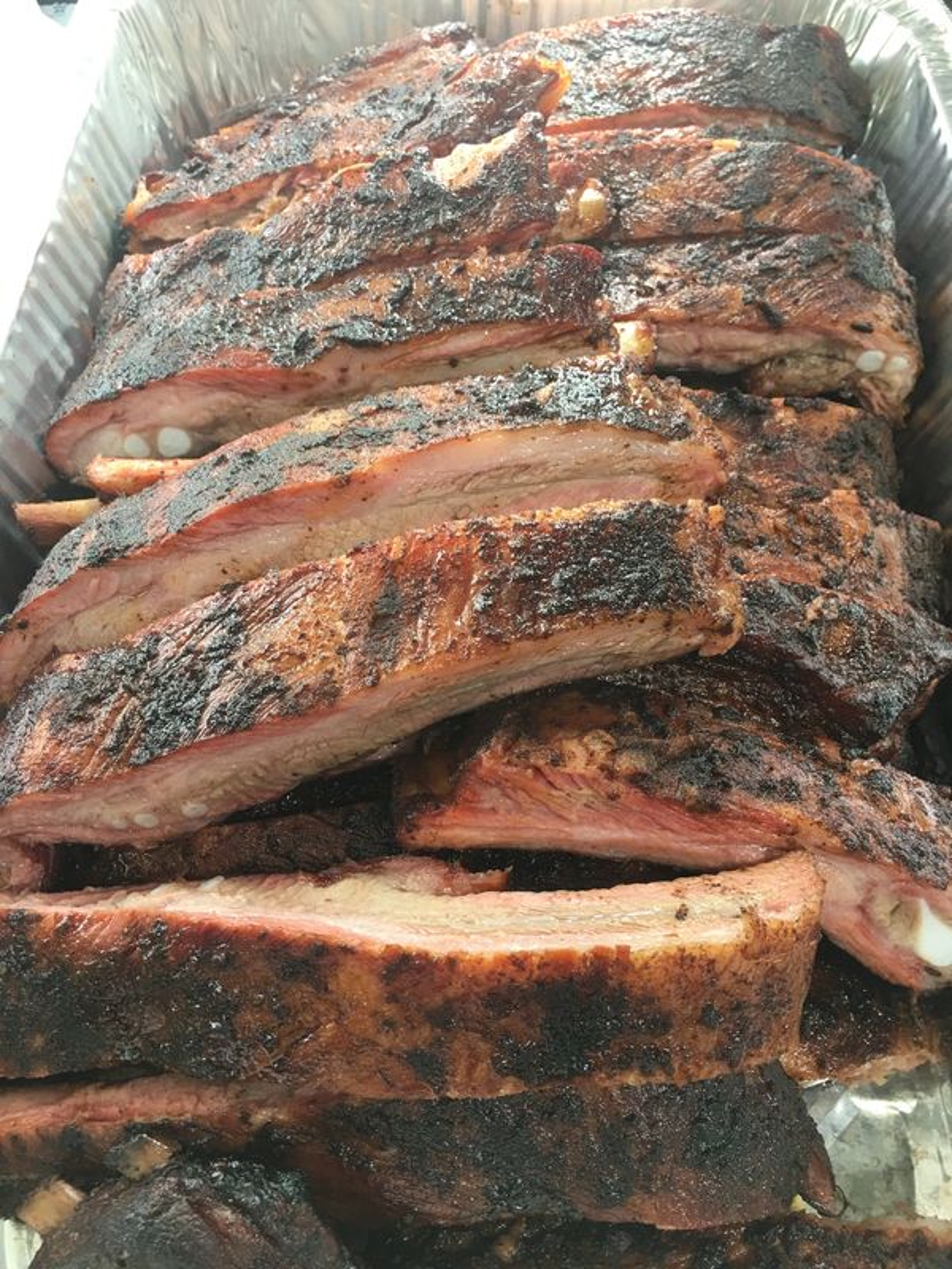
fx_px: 1063
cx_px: 476
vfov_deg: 61.7
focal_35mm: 29
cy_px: 634
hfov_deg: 48.2
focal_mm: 4.15
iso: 32
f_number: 2.2
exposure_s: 1/15
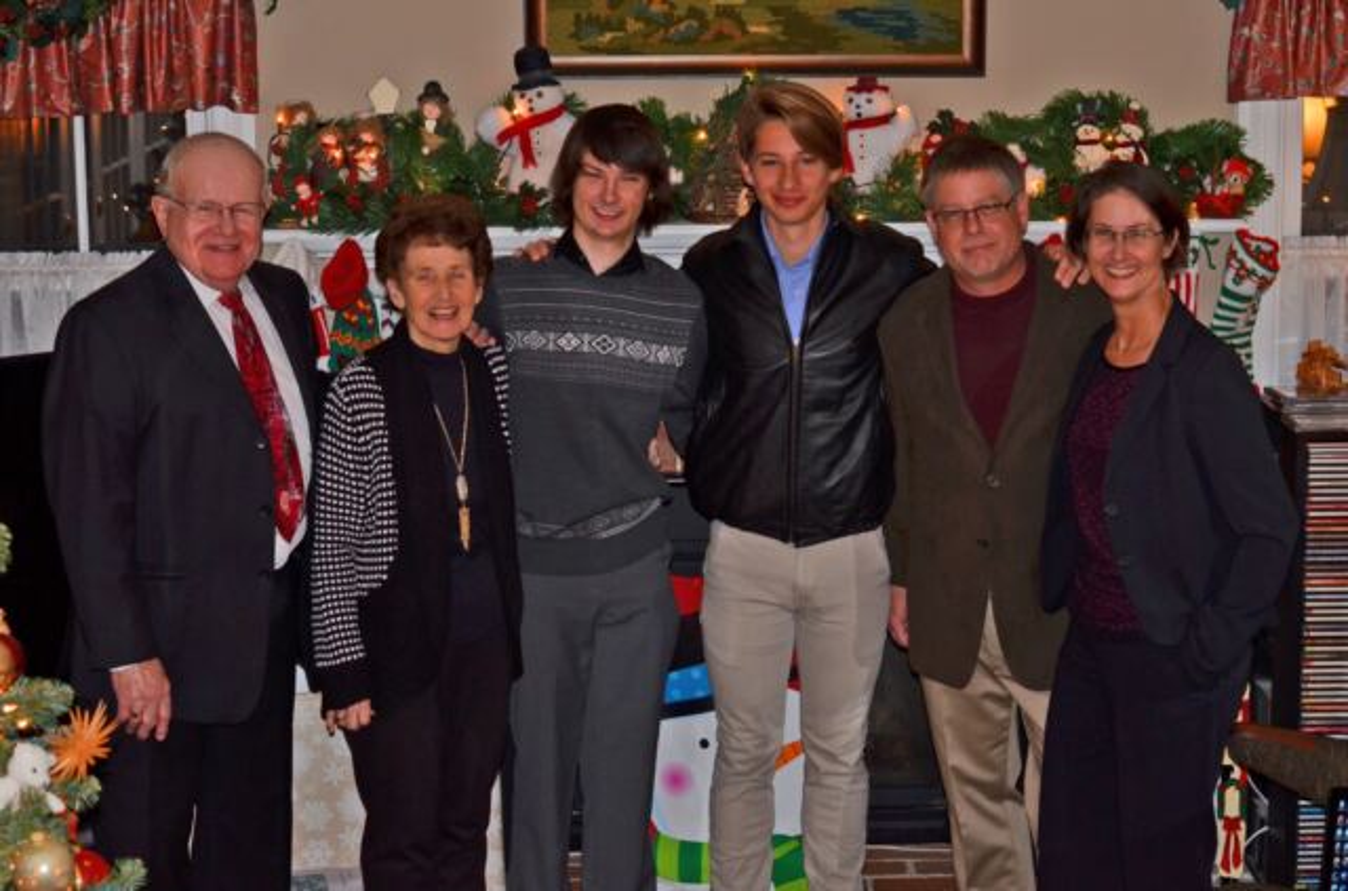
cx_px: 674
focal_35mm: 75
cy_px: 446
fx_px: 2801
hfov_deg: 27.1
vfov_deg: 18.1
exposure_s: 1/60
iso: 400
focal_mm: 50
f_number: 5.6
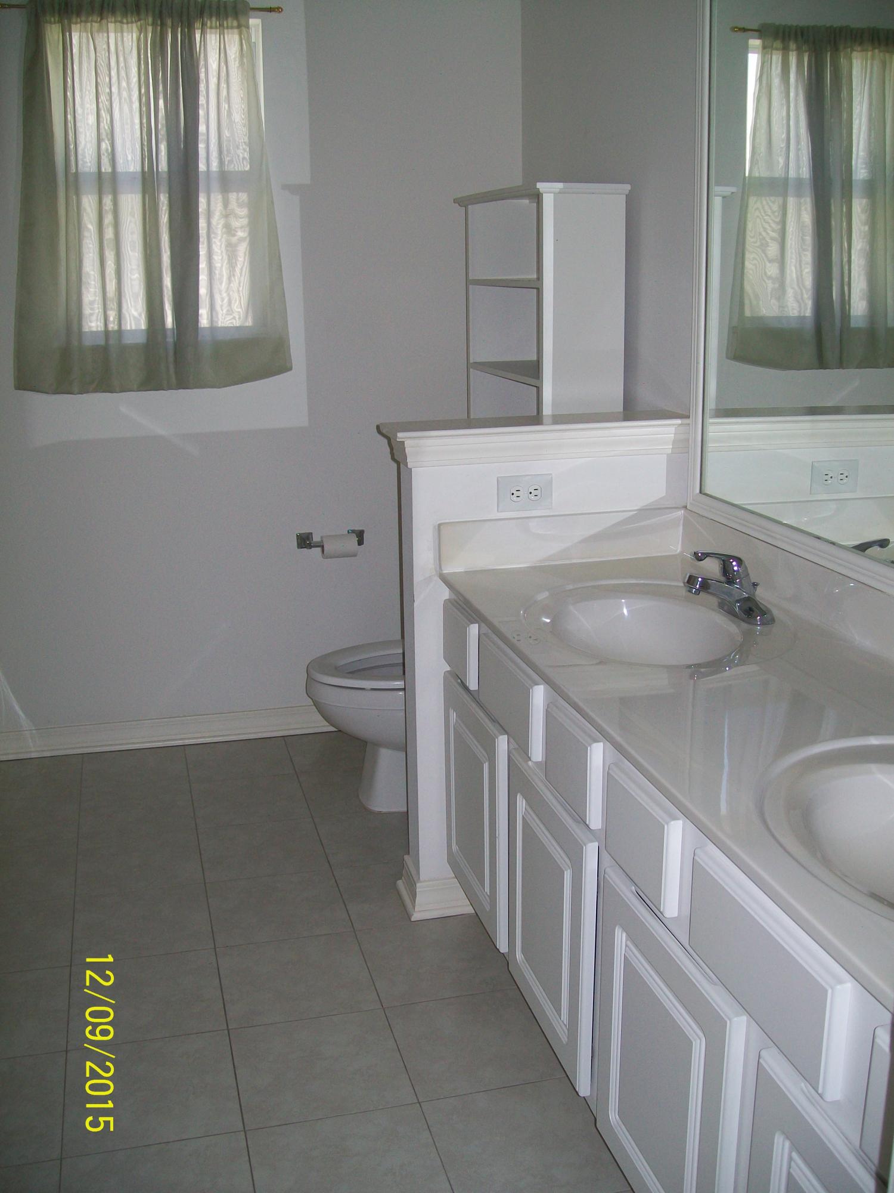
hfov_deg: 41.8
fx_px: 1171
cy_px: 596
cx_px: 447
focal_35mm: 34
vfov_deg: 54.0
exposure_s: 1/125
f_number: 2.7
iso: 64
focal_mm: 6.1
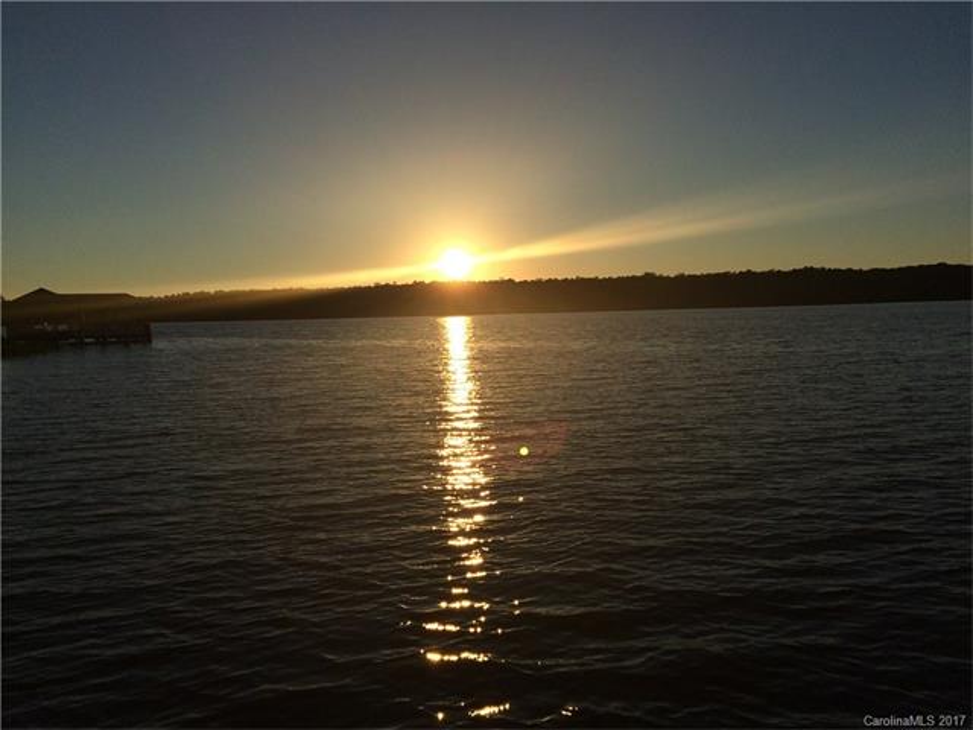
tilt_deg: -4.7
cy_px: 365
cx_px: 486
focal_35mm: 29
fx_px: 815
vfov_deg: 48.2
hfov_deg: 61.7
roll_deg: +2.0
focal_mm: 4.15
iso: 40
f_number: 2.2
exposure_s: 1/10309
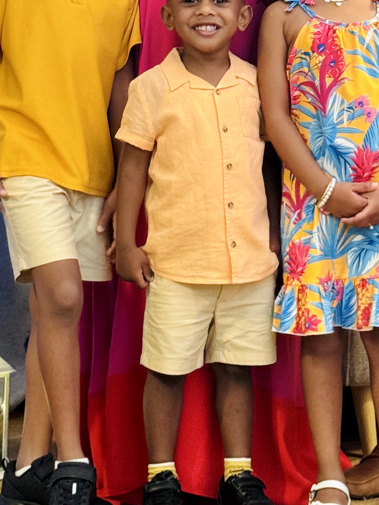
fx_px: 1752
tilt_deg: +3.3
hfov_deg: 12.3
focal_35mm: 120
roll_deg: -0.4
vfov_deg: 16.1
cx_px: 184
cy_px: 0
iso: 320
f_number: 1.78
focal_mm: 6.76
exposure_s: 1/36
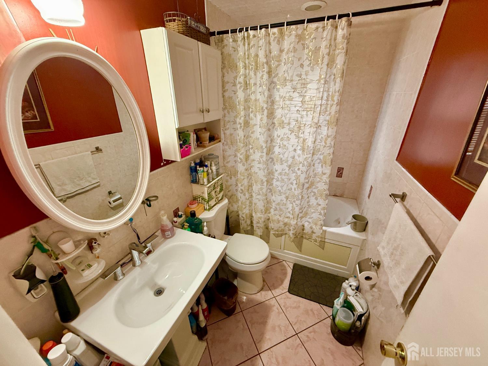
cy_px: 183
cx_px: 244
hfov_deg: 102.1
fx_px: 197
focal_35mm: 14
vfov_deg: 85.7
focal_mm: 2.22
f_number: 2.2
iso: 500
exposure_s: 1/60
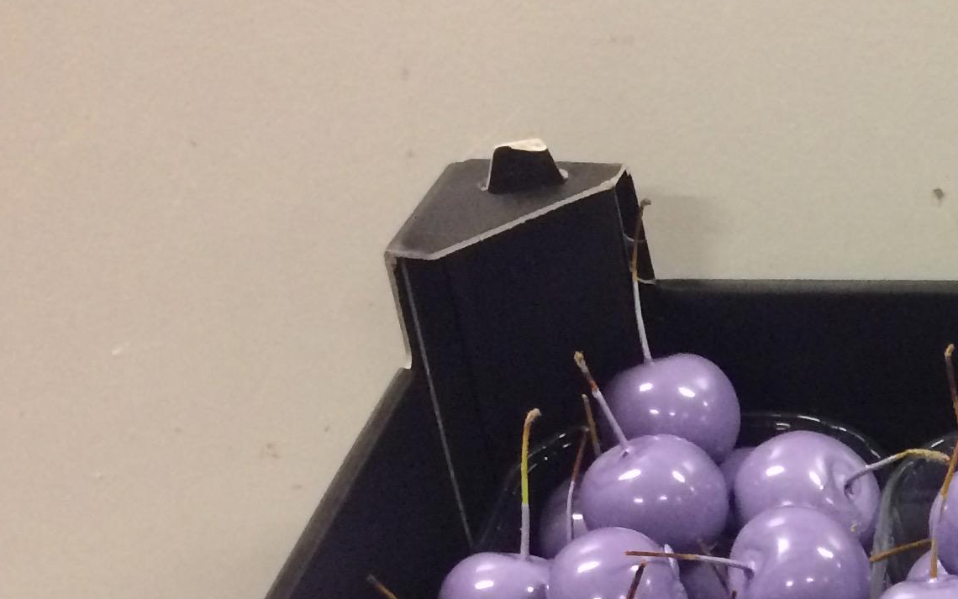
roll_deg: -0.7
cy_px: 817
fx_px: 2298
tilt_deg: -28.0
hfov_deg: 21.2
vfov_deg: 14.2
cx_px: 1273
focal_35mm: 88
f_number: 2.2
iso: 250
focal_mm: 4.15
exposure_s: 1/33
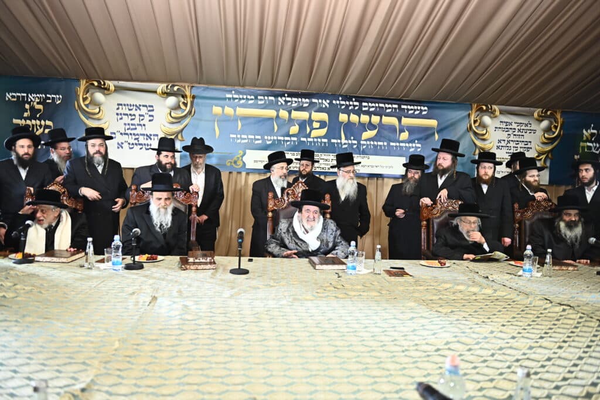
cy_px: 200
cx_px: 300
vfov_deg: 47.9
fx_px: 450
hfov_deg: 67.4
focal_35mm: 27
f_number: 3.2
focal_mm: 27
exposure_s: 1/200
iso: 1000
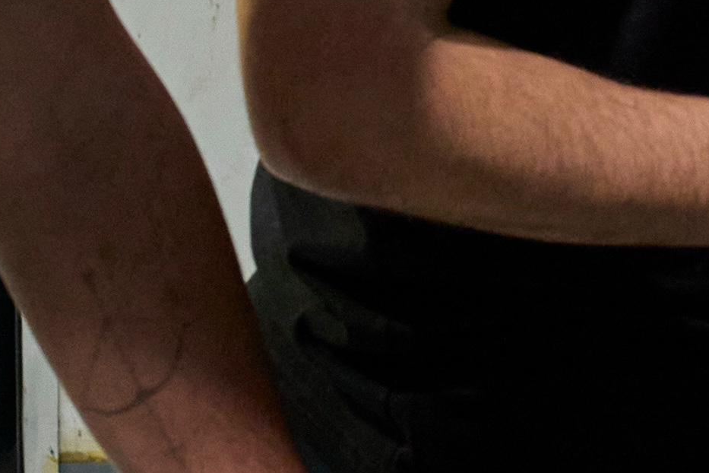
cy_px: -252
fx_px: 6164
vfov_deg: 4.4
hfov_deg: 6.5
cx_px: 834
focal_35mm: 313
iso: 1600
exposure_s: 1/250
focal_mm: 35
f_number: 5
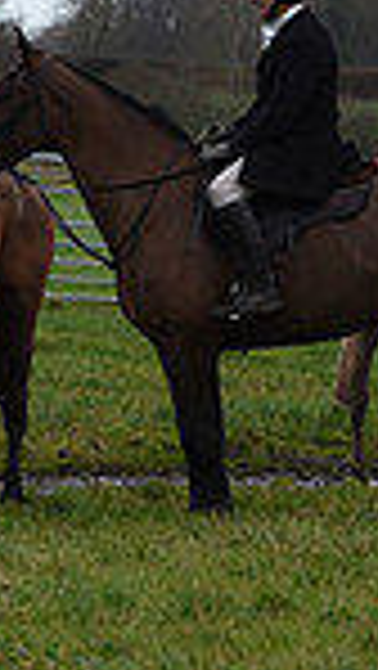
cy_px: 99
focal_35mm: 549
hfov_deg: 2.2
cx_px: -634
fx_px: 9766
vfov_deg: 3.9
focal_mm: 135
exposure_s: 1/1250
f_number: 5.6
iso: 720
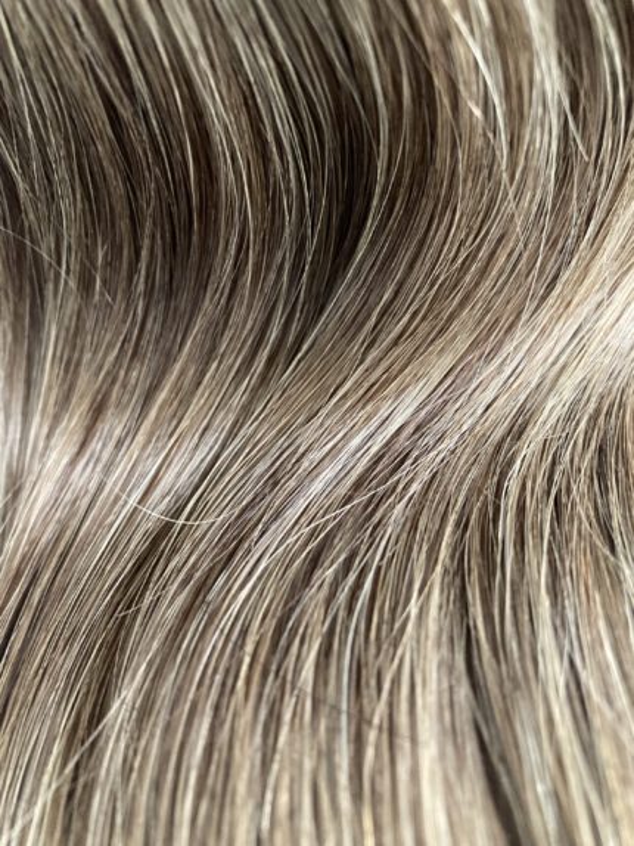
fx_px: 684
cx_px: 317
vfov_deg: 63.4
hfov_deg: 49.8
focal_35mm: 28
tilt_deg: -72.3
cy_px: 423
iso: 400
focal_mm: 3.99
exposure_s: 1/30
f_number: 1.8
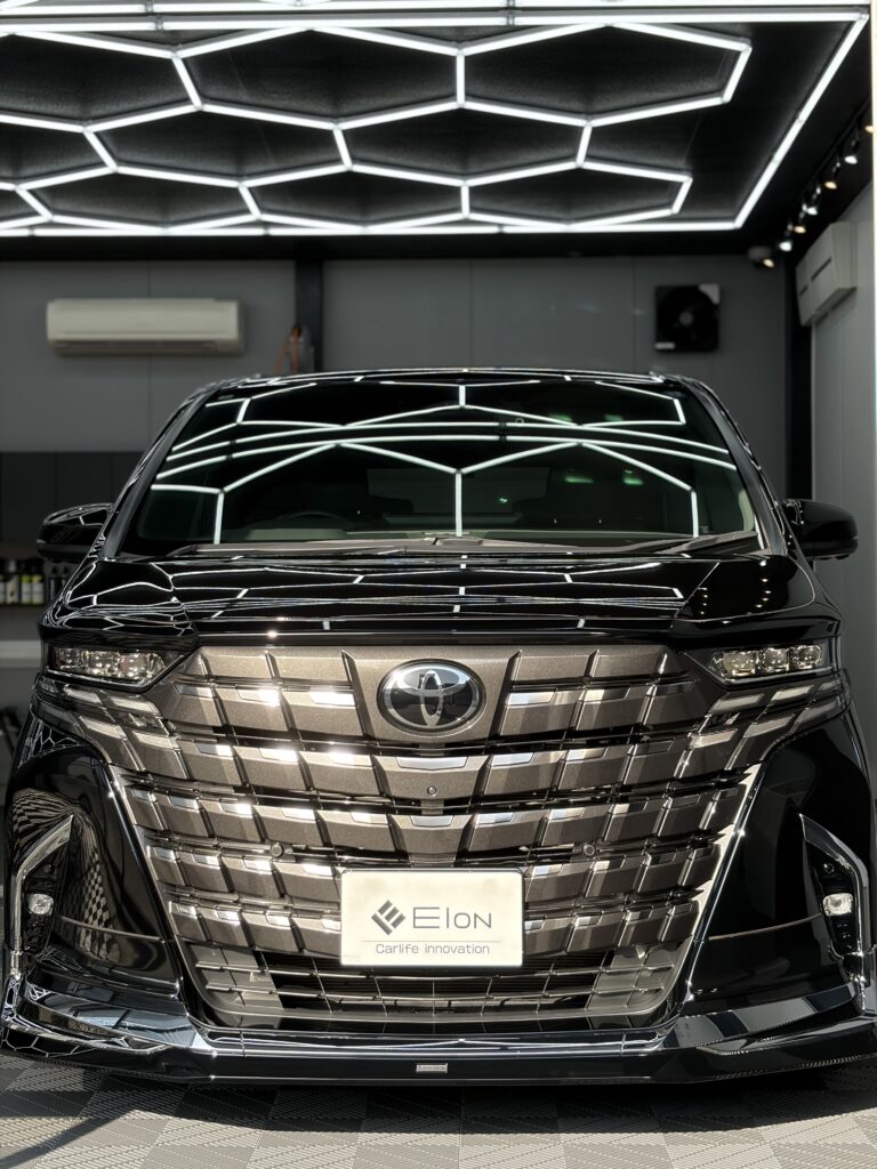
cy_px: 584
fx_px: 1757
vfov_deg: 36.8
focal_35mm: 52
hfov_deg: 28.0
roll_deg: +0.8
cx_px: 438
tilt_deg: +2.7
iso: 50
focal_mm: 5.96
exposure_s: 1/531
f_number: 1.6
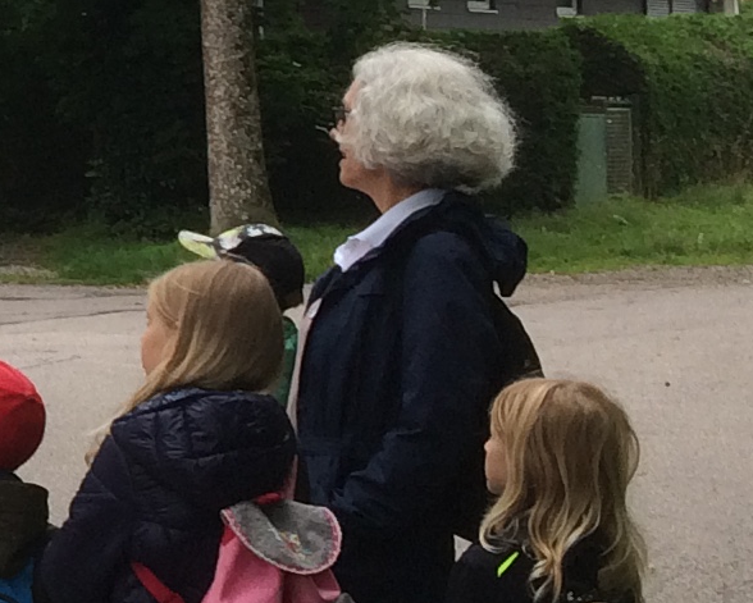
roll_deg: -0.6
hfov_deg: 11.2
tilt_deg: +1.4
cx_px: -725
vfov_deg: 9.7
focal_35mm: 157
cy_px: -100
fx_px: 3501
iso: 32
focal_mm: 4.15
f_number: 2.2
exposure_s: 1/100
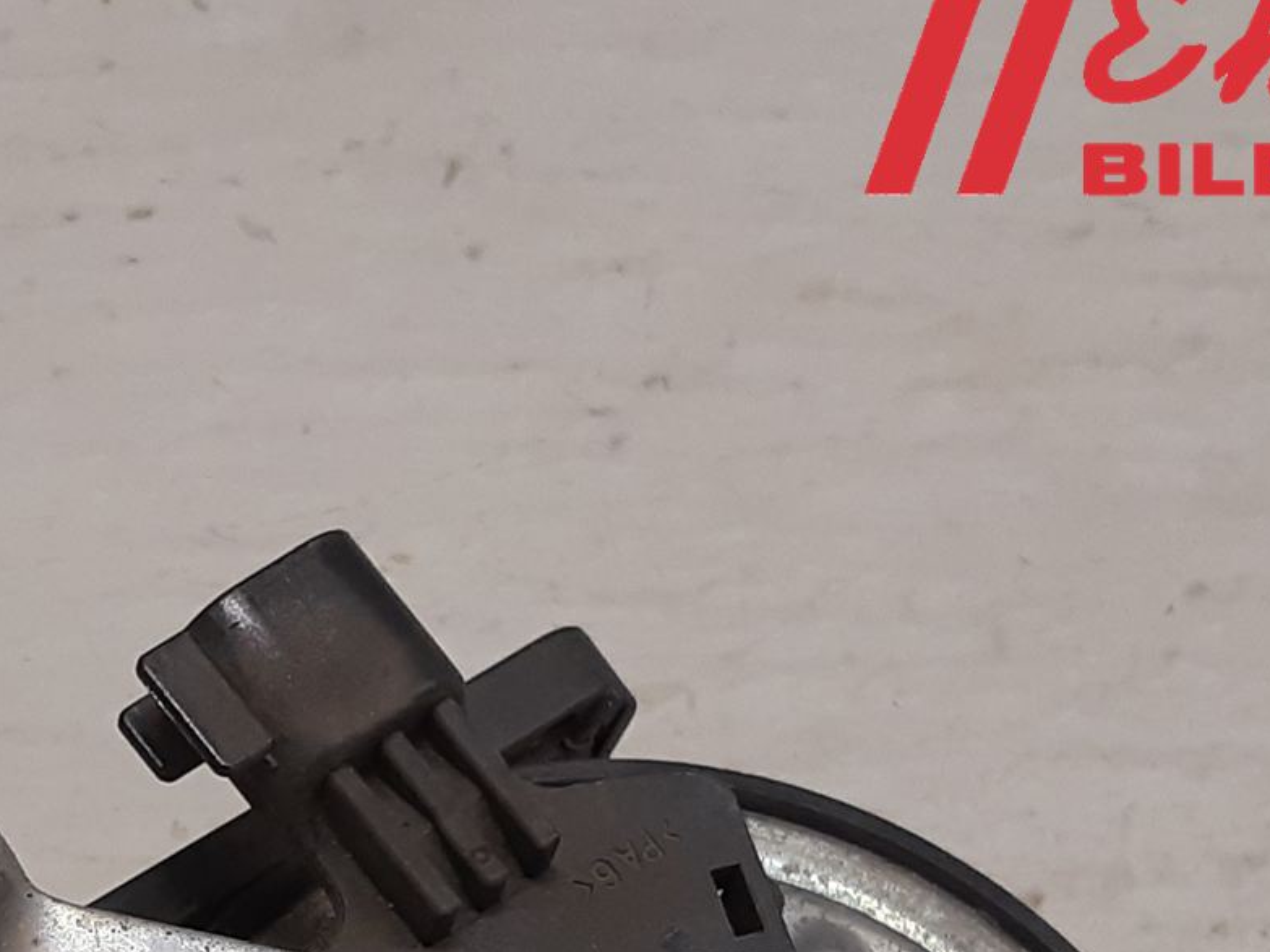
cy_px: 1166
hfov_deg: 27.8
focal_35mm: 68
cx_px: 200
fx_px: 2494
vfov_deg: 20.2
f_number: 1.7
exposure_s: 1/50
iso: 125
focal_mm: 3.93
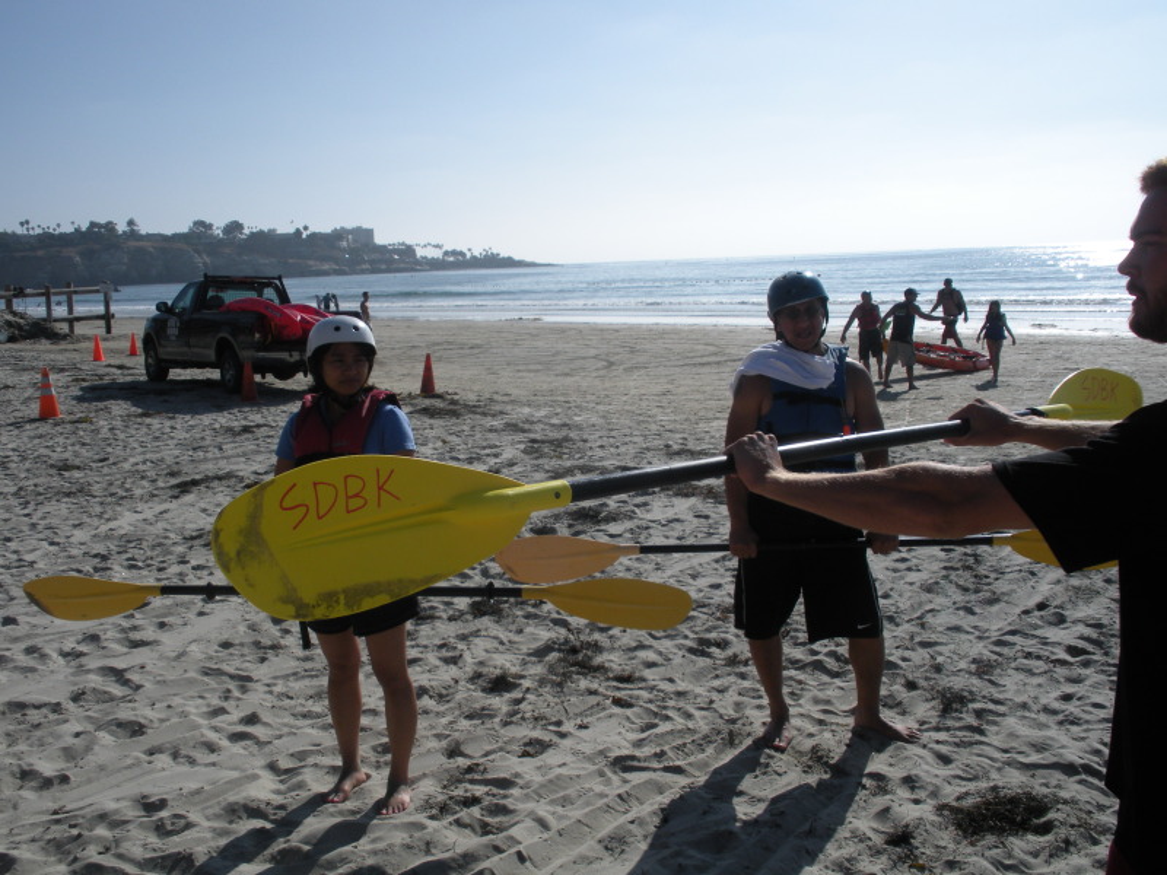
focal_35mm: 36
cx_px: 584
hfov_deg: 51.4
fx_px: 1214
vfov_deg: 39.7
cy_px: 438
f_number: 5.6
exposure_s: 1/646
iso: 64
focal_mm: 6.3
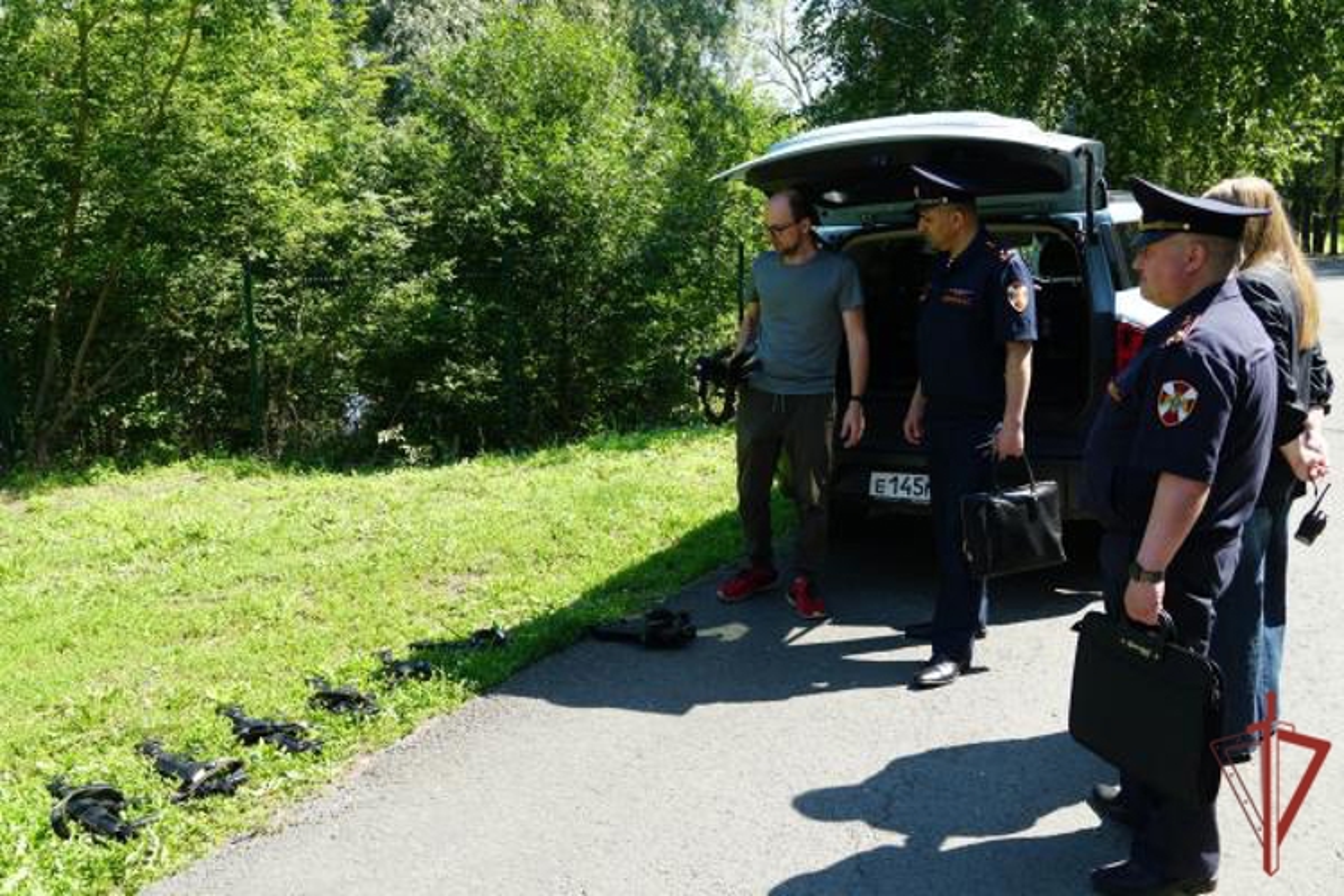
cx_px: 672
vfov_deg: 47.9
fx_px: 1008
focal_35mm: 27
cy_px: 448
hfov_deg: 67.4
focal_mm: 18
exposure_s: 1/80
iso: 100
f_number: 7.1
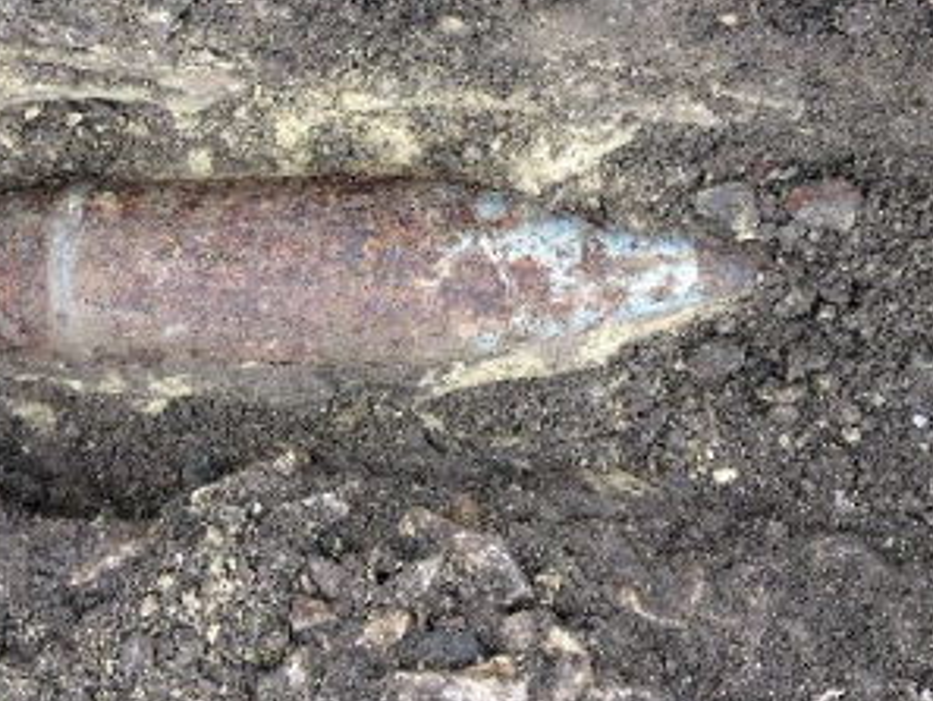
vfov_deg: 36.6
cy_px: 255
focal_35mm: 39
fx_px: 1052
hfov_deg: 47.3
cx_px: 336
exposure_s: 1/50
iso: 40
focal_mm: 4.15
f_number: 2.2
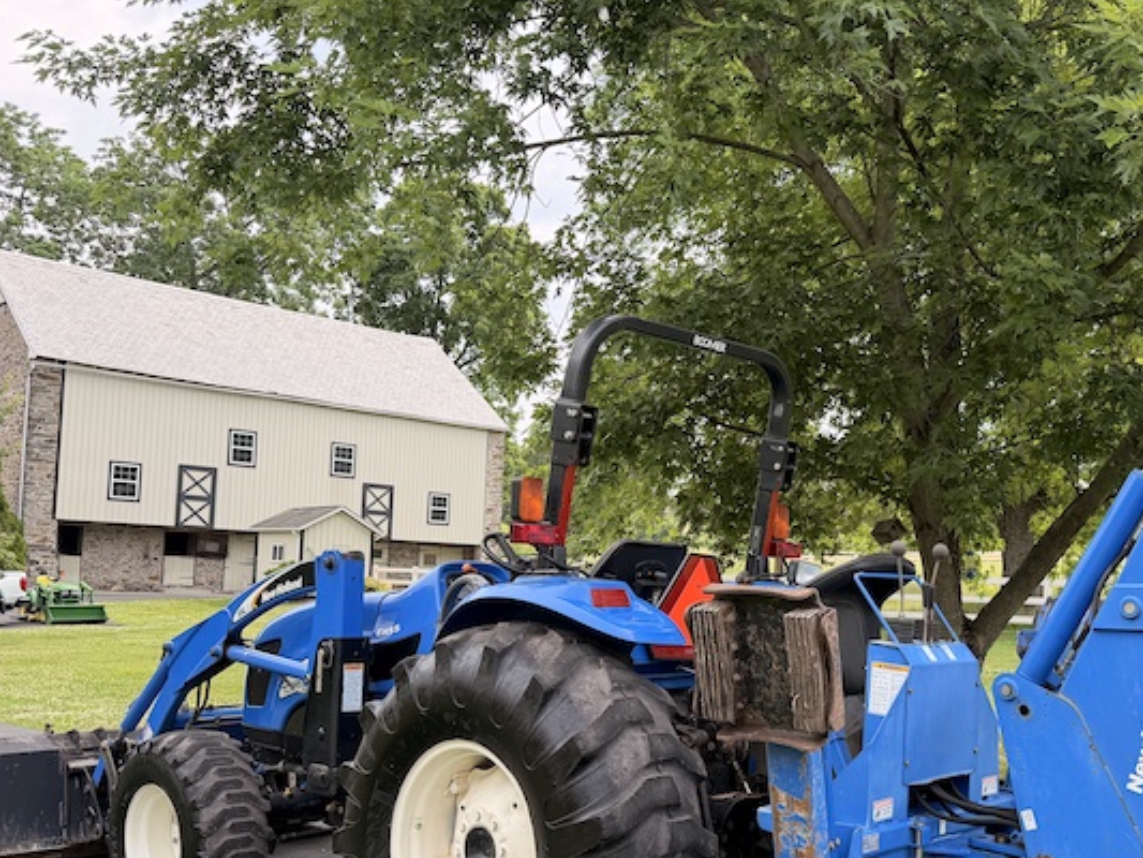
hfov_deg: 50.5
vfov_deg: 39.5
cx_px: 759
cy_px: 526
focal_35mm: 36
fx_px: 1189
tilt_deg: +3.2
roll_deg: -2.5
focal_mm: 6.76
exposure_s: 1/1337
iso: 100
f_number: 1.78
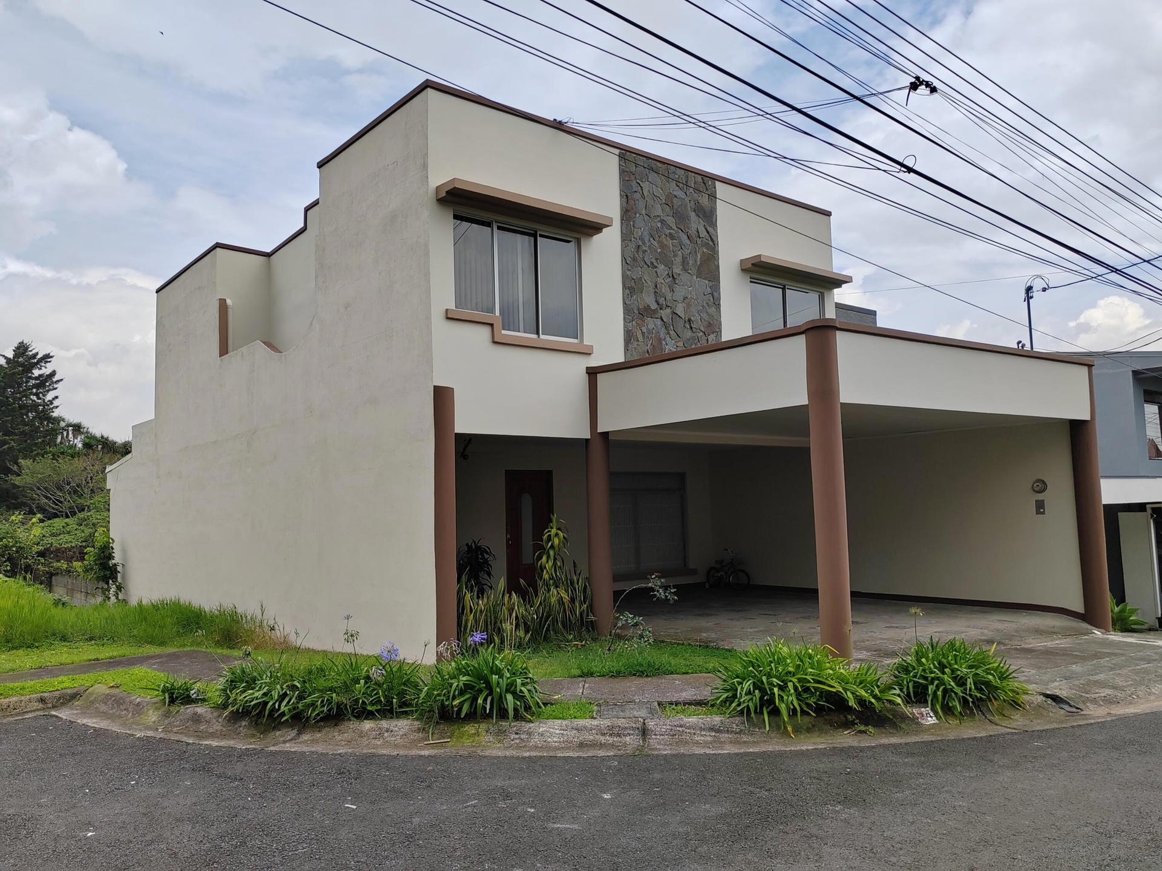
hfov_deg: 65.3
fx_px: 906
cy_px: 436
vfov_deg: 51.4
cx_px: 581
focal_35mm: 27
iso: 100
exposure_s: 1/2400
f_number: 1.9
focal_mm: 5.52
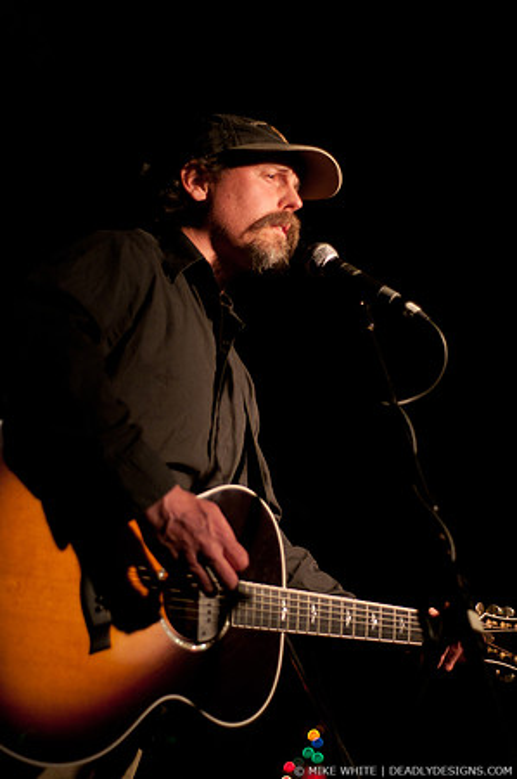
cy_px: 390
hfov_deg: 18.1
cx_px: 258
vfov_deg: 27.0
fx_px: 1619
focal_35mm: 75
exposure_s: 1/125
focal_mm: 50
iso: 1000
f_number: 1.8
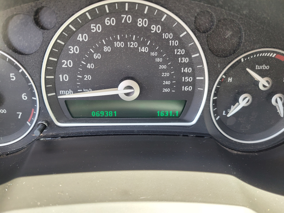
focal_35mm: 26
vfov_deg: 53.1
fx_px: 213
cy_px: 106
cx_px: 142
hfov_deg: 67.3
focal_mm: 5.4
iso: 160
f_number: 1.8
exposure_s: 1/120
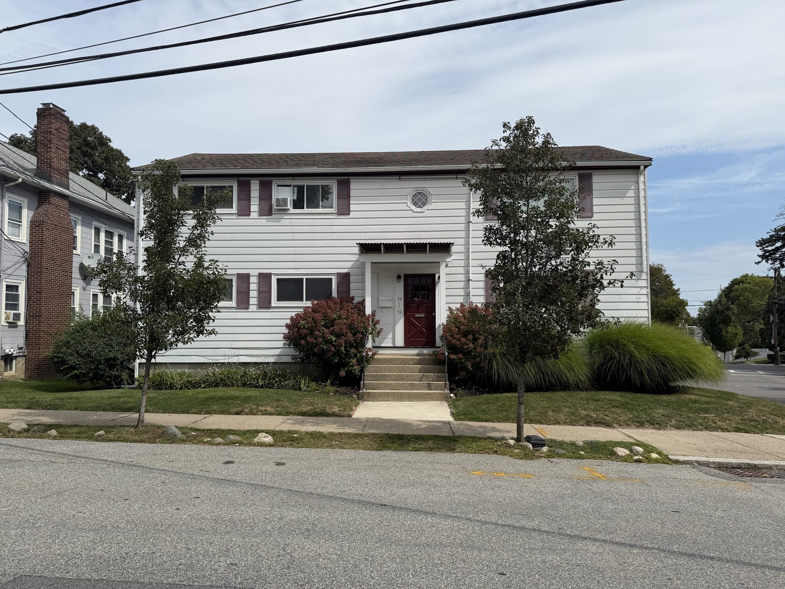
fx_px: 544
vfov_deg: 56.8
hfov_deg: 71.6
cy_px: 294
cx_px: 392
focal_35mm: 24
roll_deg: +0.3
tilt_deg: +3.3
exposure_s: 1/8130
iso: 80
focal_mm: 6.76
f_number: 1.78
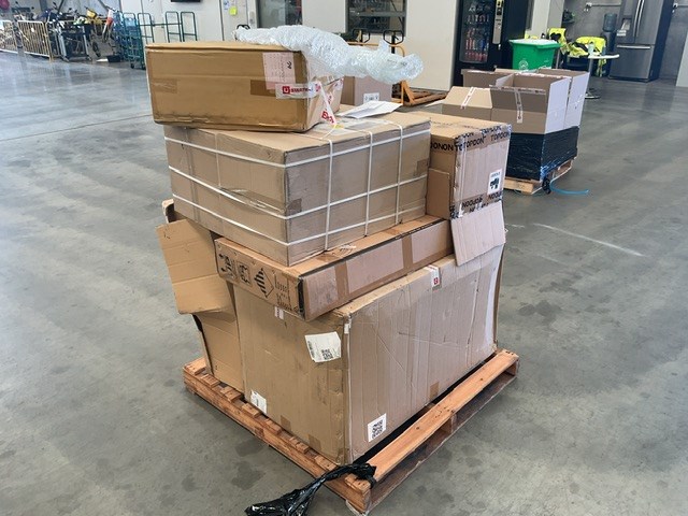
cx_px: 344
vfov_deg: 48.2
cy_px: 258
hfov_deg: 61.7
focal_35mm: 29
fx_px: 576
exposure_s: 1/60
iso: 40
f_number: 1.8
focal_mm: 3
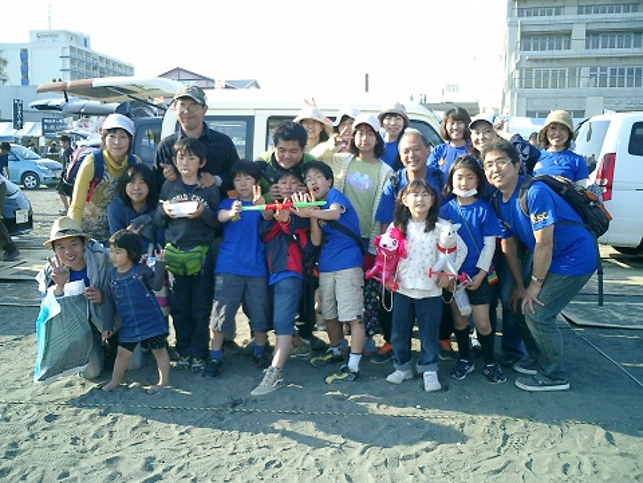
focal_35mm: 36
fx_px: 669
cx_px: 322
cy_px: 242
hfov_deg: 51.4
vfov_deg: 39.7
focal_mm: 7.5
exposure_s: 1/500
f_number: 3.2
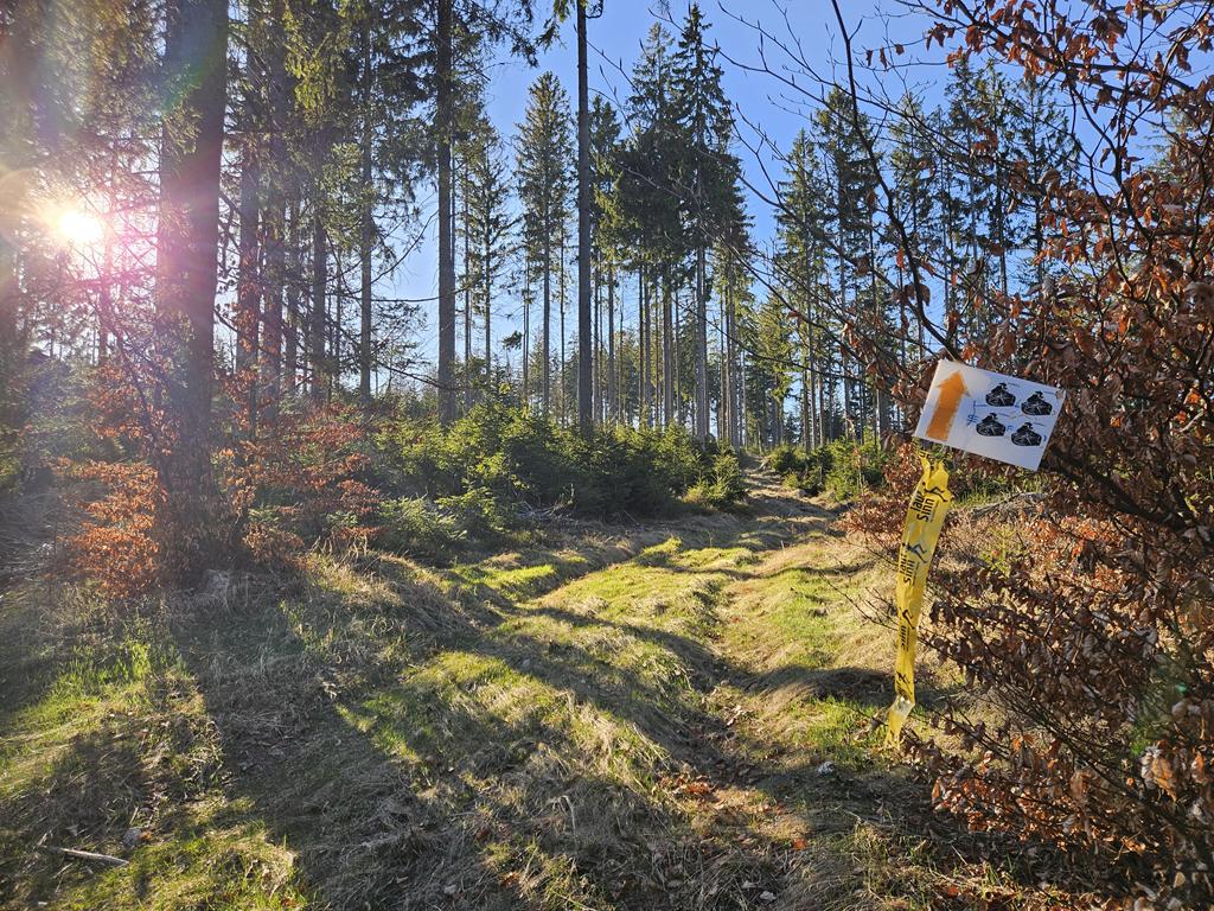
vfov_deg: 58.9
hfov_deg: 73.9
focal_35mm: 23
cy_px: 456
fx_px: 807
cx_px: 607
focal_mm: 5.4
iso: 25
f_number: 1.8
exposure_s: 1/603
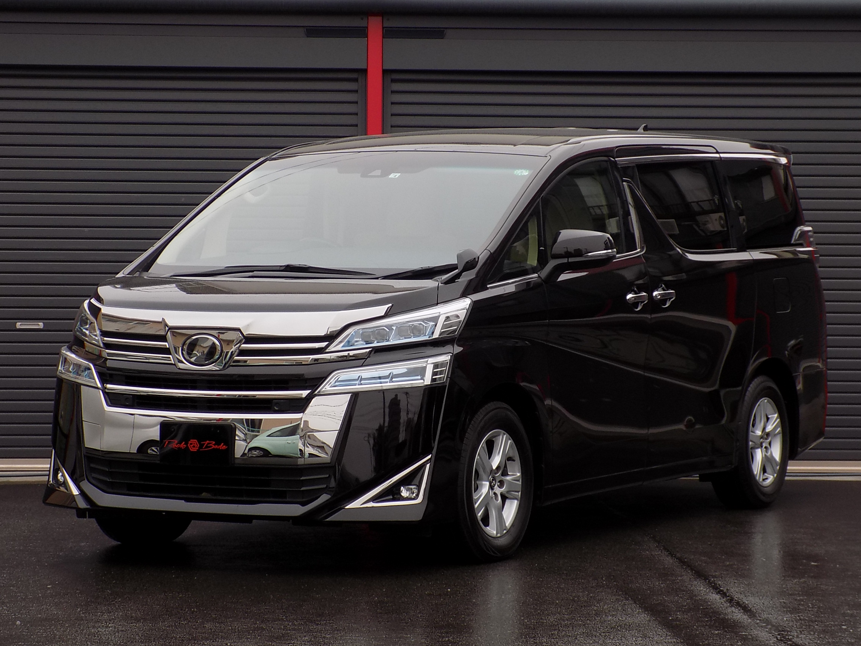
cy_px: 323
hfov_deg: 16.7
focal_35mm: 118
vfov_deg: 12.6
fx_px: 2935
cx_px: 430
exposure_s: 1/80
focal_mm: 20.9
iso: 80
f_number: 4.8
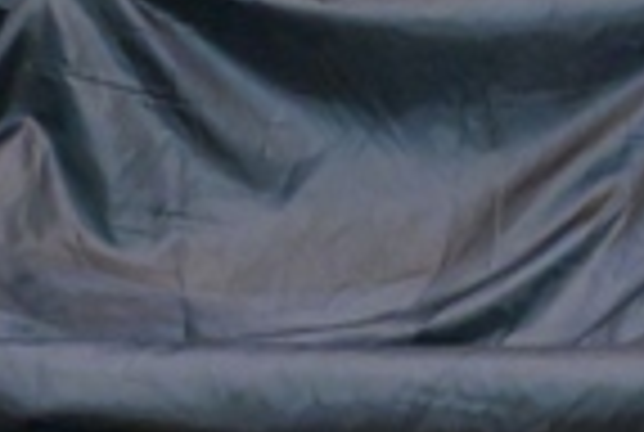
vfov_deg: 6.1
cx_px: 464
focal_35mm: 207
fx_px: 3711
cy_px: -866
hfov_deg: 9.9
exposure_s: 1/100
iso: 6400
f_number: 5.6
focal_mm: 29
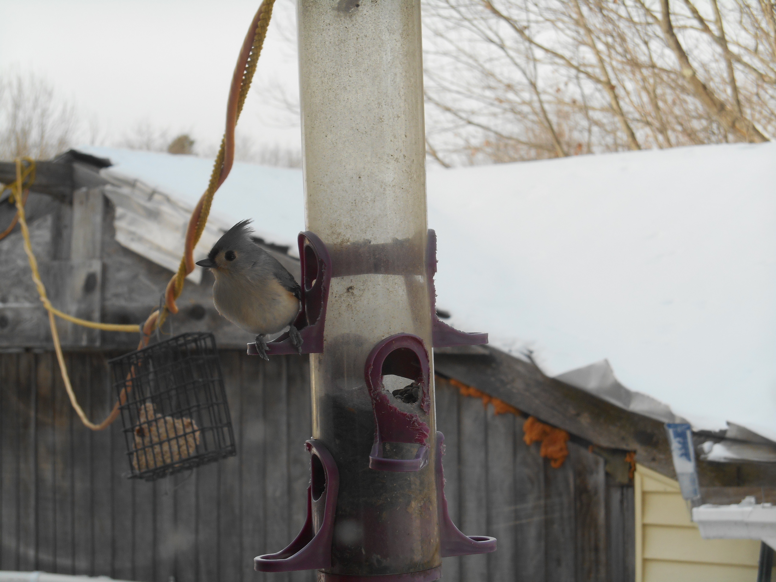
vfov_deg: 18.4
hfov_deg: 24.4
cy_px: 291
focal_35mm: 80
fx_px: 1793
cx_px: 388
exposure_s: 1/160
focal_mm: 14.3
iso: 80
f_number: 4.7
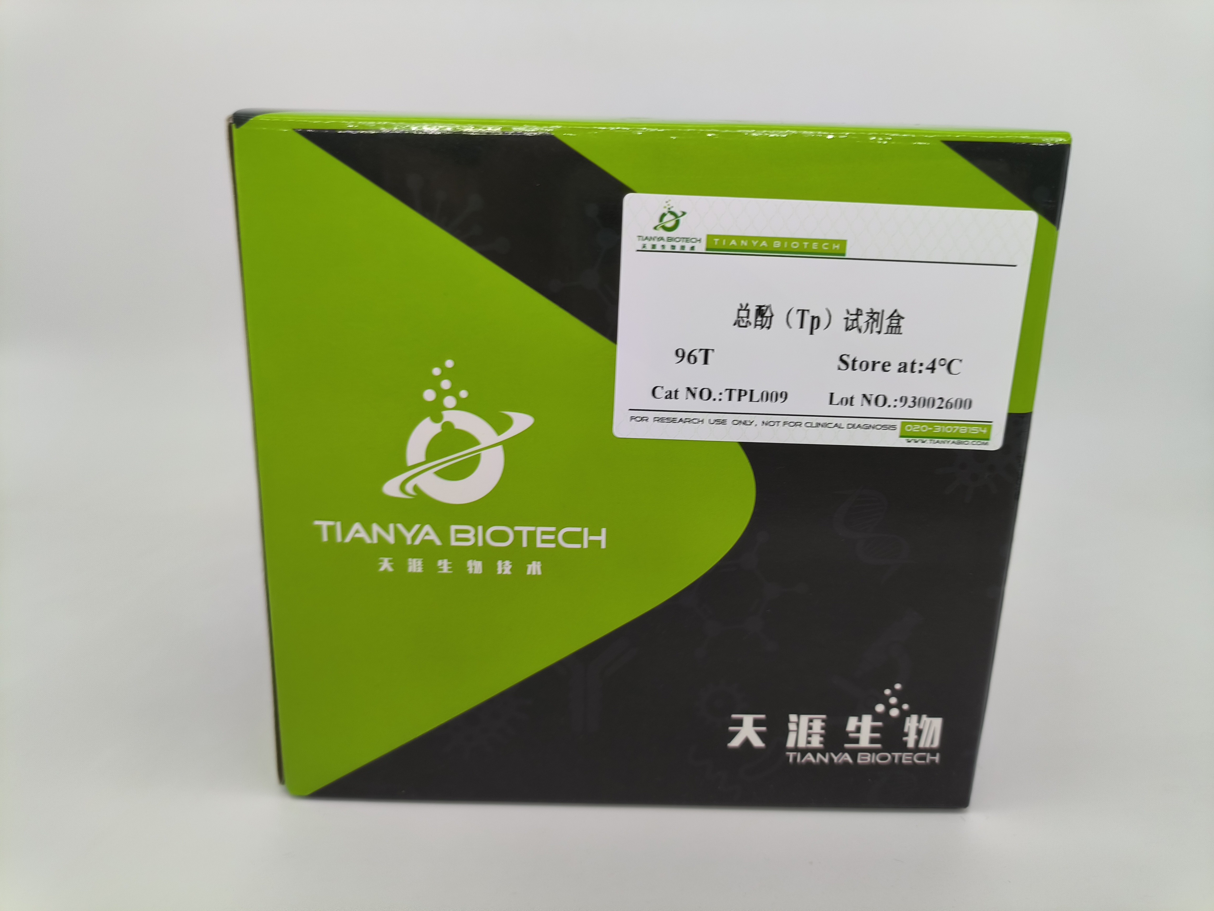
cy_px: 456
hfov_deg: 73.9
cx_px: 607
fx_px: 807
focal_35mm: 23
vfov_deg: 58.9
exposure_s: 1/50
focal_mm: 4.69
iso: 54
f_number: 1.79
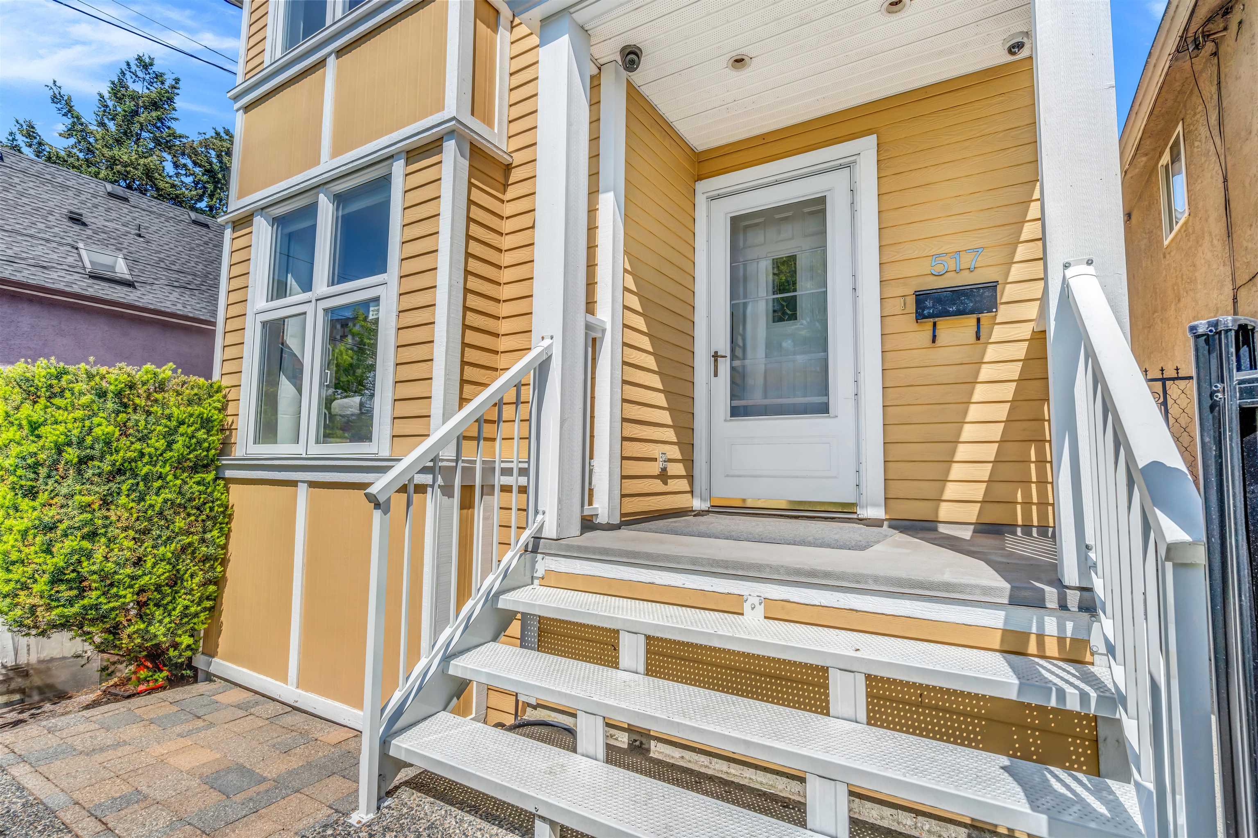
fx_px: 594
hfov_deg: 93.3
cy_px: 419
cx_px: 629
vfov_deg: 70.4
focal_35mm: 17
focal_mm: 17
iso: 640
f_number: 9
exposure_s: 1/1600
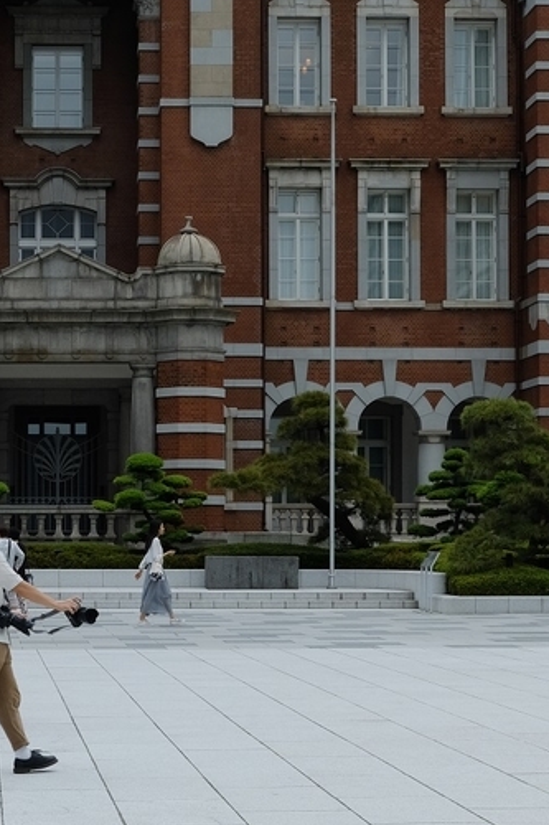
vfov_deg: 24.2
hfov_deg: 16.1
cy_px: 480
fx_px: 1923
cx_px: 69
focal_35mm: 84
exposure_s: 1/250
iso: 400
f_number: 8
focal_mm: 23
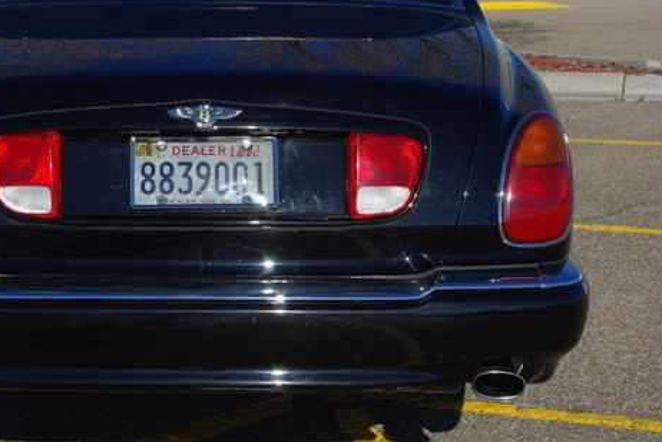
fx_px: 1453
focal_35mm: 79
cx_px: 214
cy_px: 153
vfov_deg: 17.2
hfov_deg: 25.5
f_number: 9.5
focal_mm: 37.5
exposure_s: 1/350
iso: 100
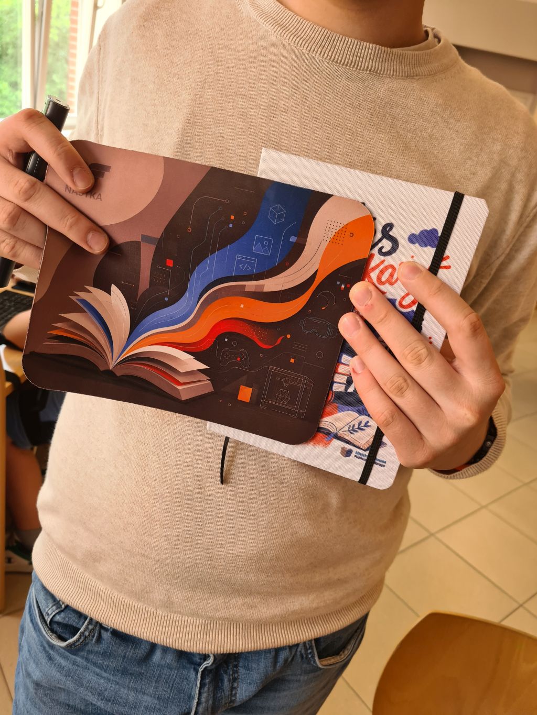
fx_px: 538
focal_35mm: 26
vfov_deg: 67.3
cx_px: 268
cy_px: 358
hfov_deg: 53.1
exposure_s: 1/100
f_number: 1.8
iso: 100
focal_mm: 5.4
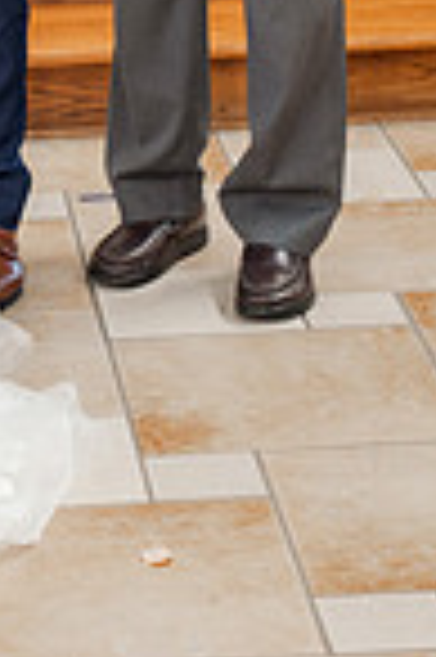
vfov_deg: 13.0
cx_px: -171
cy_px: -135
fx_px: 2804
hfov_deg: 8.7
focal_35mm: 154
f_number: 4.5
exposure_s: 1/250
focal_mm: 50
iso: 400
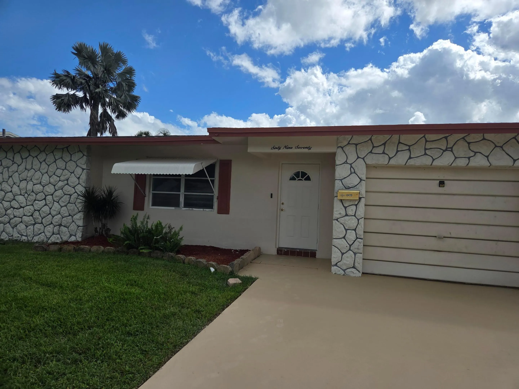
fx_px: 345
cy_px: 194
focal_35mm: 23
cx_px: 260
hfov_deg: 73.9
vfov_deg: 58.9
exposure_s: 1/6217
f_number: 1.8
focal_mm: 5.4
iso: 80
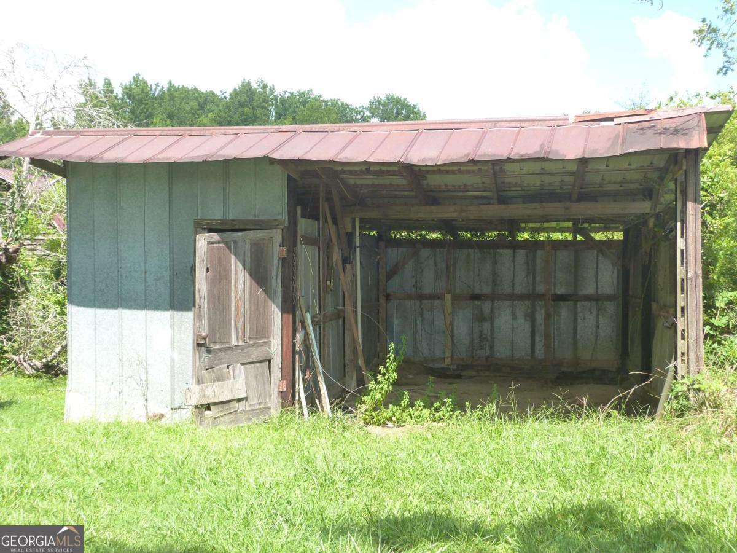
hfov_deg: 43.9
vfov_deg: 33.6
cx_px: 368
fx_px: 916
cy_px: 276
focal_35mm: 43
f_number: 3.2
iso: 160
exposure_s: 1/250
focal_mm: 7.6
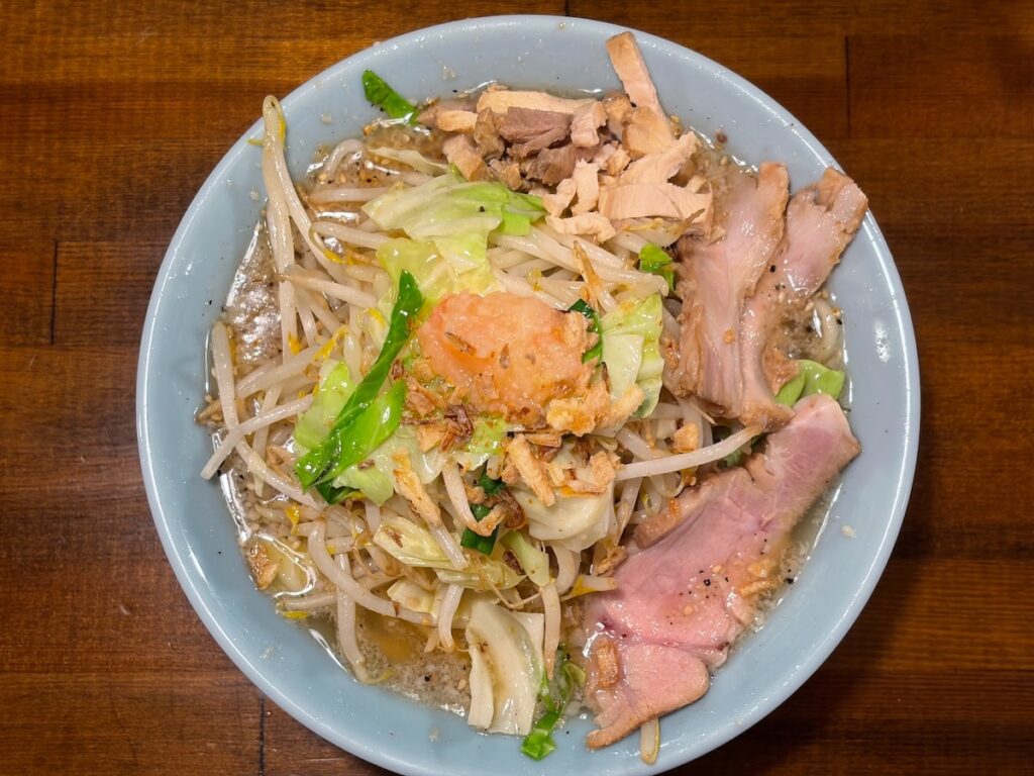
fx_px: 1553
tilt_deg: -81.9
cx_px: 517
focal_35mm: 52
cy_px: 388
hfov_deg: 36.8
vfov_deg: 28.0
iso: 100
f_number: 1.6
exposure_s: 1/60
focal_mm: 5.96
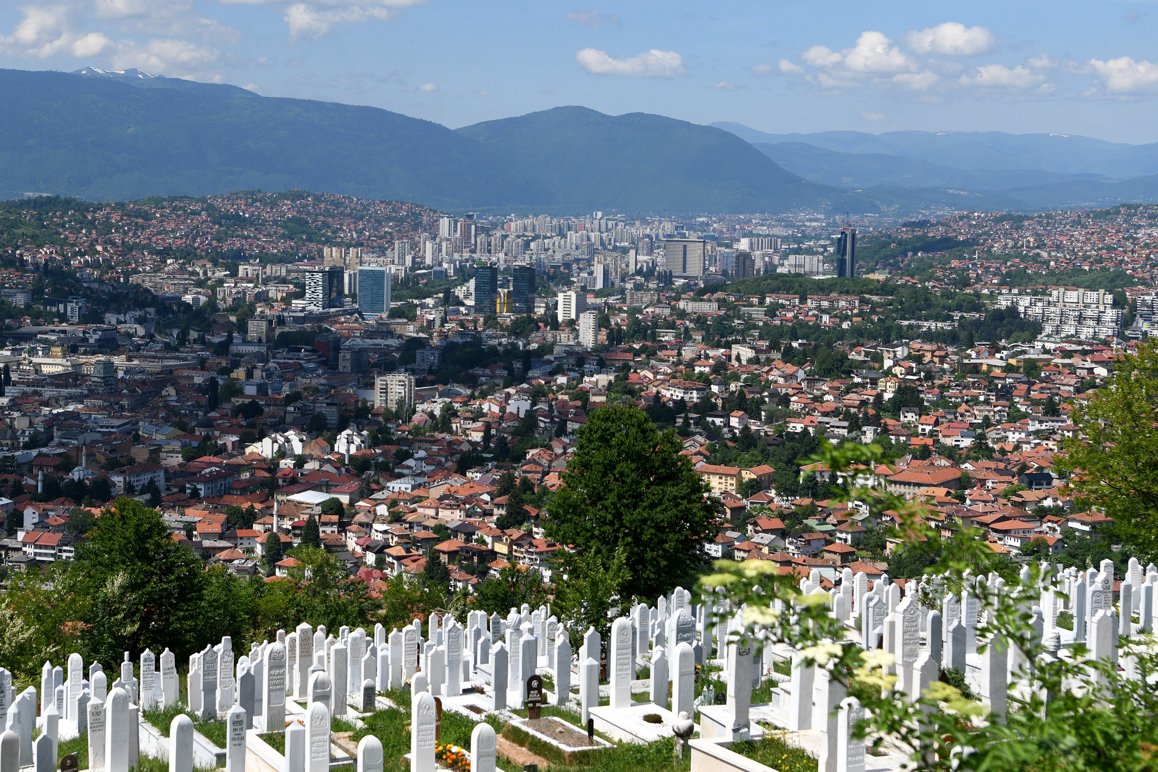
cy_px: 322
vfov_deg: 19.2
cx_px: 493
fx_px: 2284
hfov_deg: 28.4
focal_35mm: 71
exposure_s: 1/4000
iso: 250
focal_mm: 45
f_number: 4
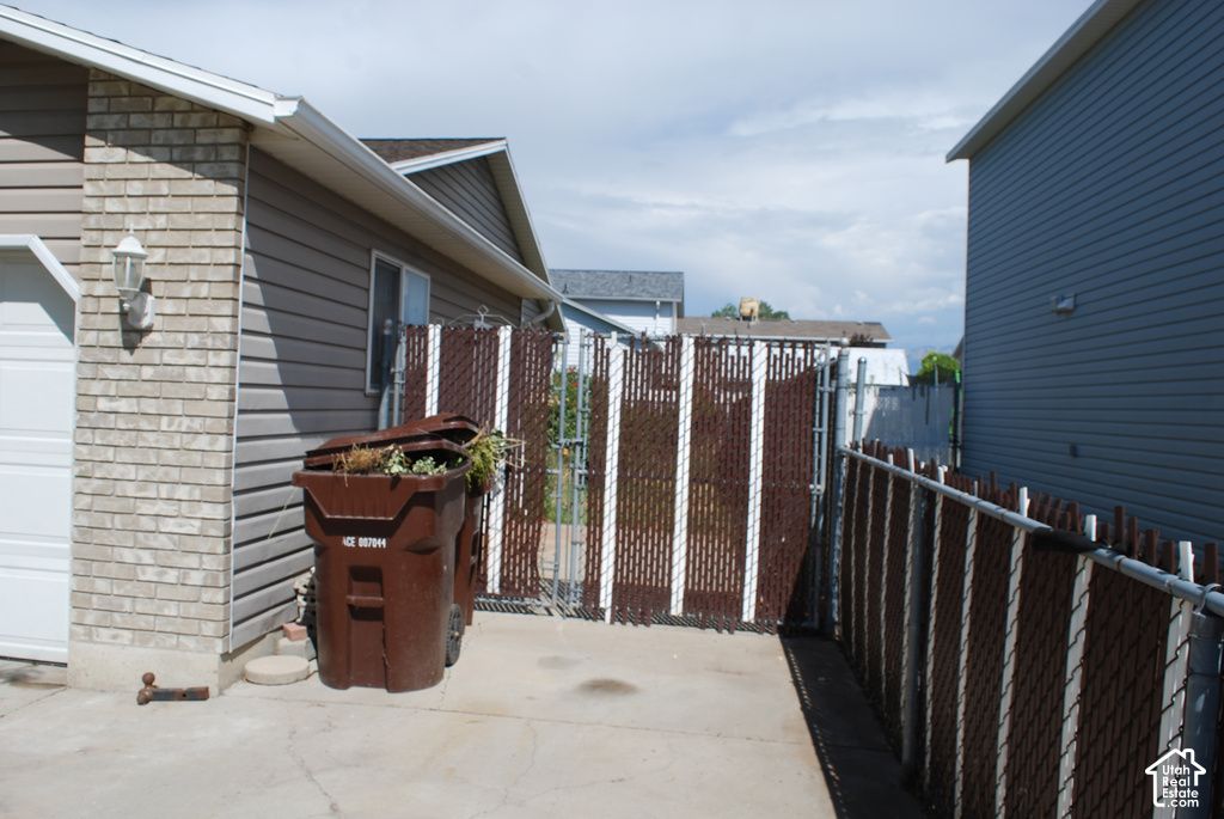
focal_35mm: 27
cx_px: 612
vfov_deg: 48.0
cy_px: 410
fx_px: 919
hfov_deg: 67.3
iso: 100
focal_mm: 18
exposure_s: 1/250
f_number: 8
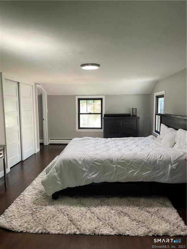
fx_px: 187
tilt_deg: -6.5
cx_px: 94
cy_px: 124
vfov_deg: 67.3
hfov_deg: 53.1
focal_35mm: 26
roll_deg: +0.4
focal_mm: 5.1
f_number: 1.6
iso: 64
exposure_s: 1/60
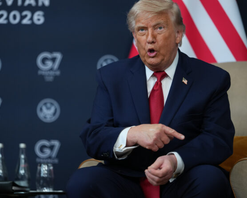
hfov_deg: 12.1
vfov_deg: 9.7
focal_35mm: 160
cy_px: 99
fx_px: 1170
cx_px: 110
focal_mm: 141
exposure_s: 1/500
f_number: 2
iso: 640
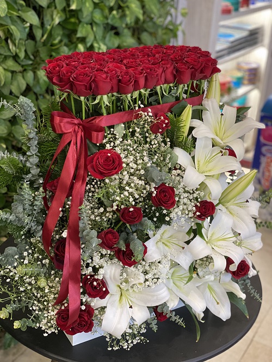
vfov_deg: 36.8
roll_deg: -3.7
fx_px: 544
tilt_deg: -25.0
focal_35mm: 52
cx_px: 136
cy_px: 181
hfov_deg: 28.1
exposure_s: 1/122
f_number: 2
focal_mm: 6
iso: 160
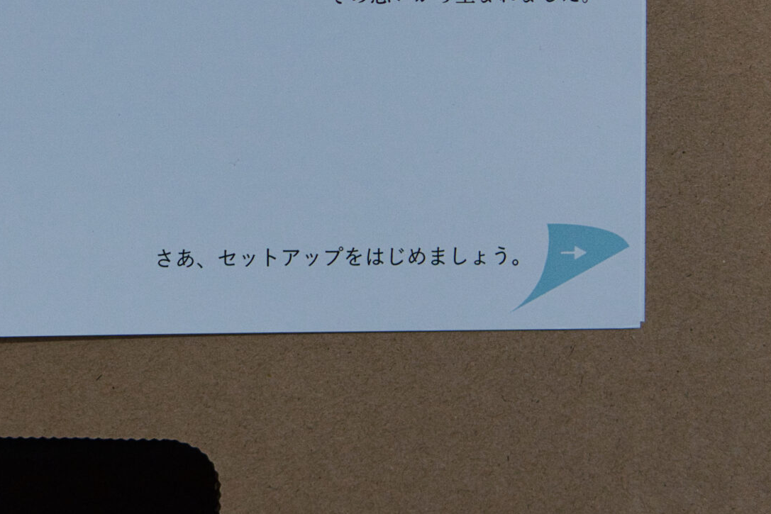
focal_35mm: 106
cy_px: -54
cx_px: 48
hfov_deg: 18.9
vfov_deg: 12.7
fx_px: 2270
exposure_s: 1/125
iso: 1250
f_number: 2.5
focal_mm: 30
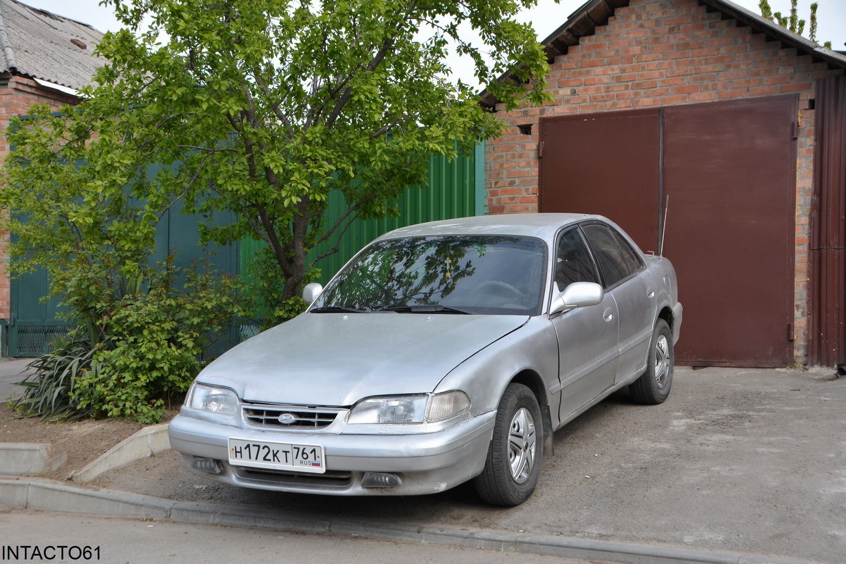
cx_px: 423
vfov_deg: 28.1
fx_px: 1128
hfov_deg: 41.1
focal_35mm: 48
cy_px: 282
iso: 200
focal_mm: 32
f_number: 8
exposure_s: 1/250
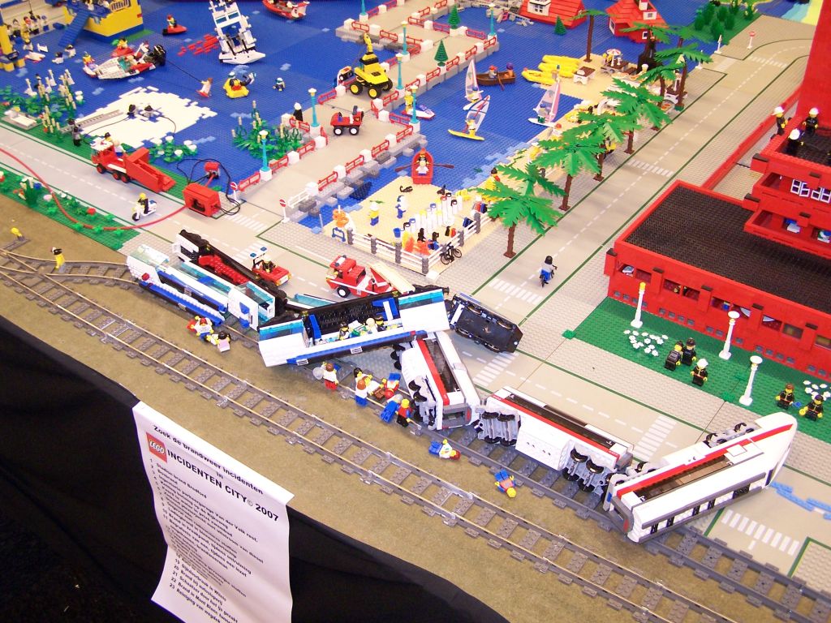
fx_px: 960
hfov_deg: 46.8
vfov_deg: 36.0
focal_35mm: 40
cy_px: 312
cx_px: 416
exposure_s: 1/8
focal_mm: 6.7
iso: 140
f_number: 2.8
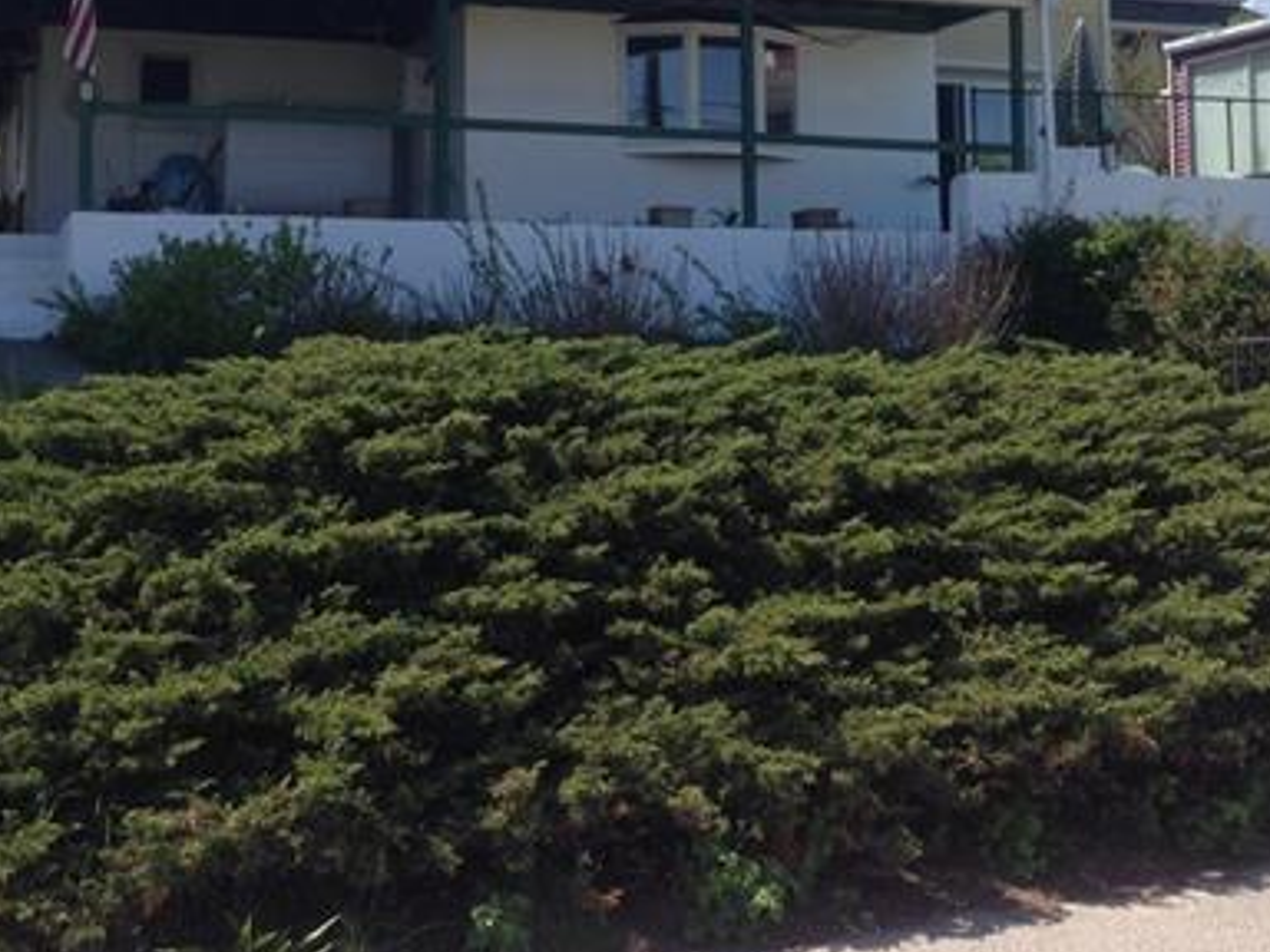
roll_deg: +0.7
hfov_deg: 34.9
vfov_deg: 26.1
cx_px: 661
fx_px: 2018
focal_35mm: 55
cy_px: 185
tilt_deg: +5.2
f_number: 2.4
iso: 50
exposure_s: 1/1004
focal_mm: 4.12
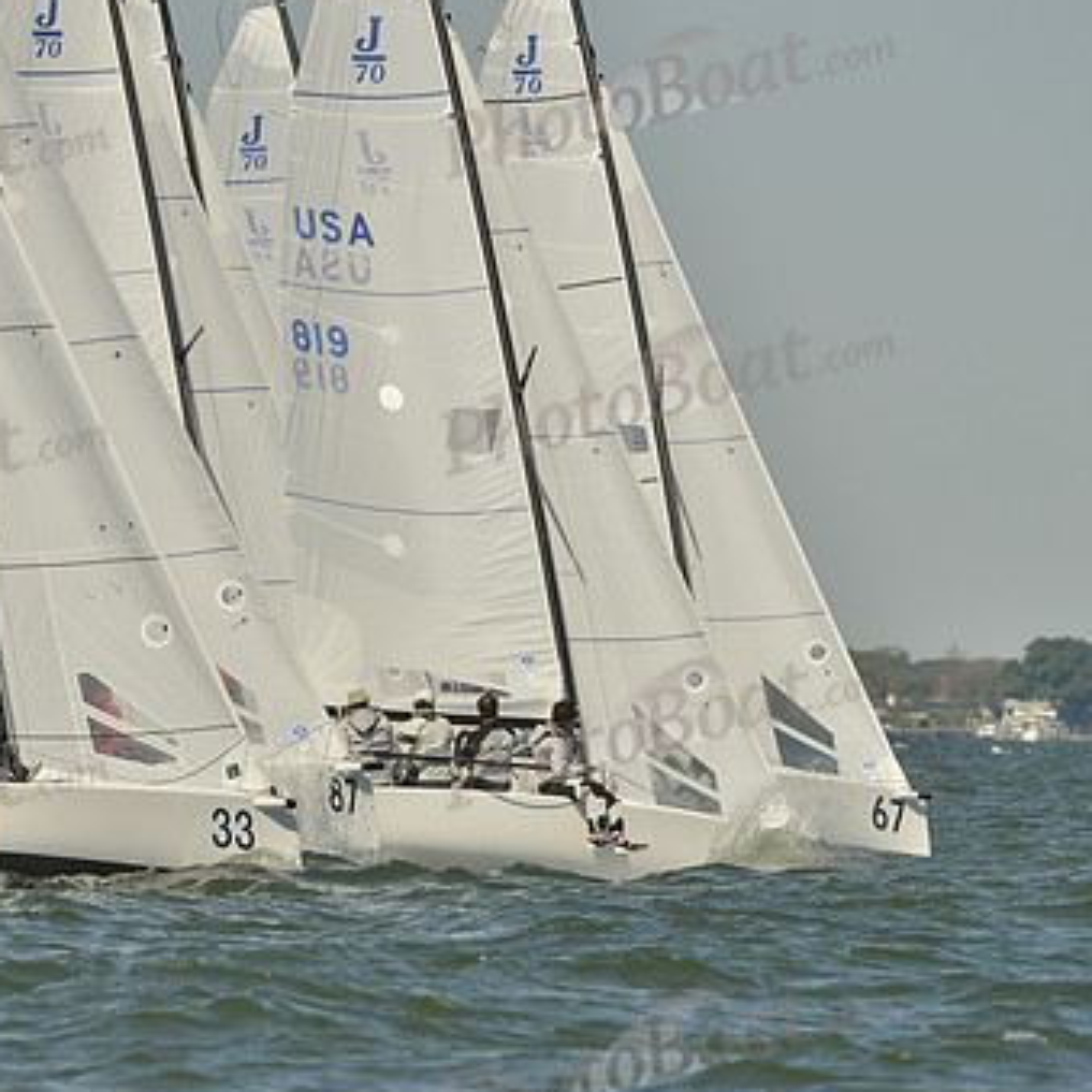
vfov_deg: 3.0
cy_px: 604
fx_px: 20736
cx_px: 277
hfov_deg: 3.0
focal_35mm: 581
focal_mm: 400
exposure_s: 1/1250
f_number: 9
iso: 280
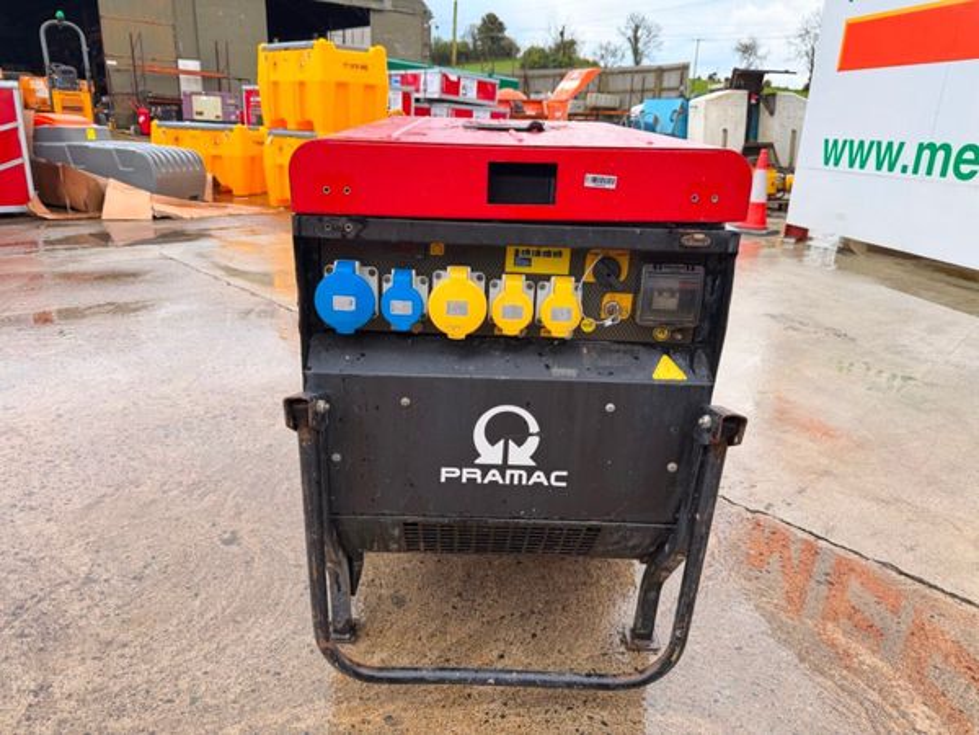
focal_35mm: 24
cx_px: 490
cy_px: 368
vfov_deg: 56.8
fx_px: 679
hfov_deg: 71.6
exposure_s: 1/528
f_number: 1.78
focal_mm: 6.76
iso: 100
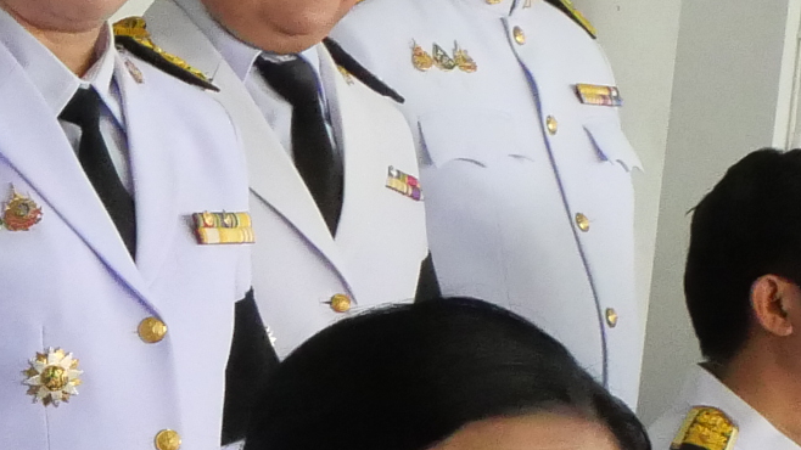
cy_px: 680
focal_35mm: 142
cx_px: -773
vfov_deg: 8.4
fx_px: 3016
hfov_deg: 13.2
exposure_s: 1/125
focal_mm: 12
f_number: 9
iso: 3200
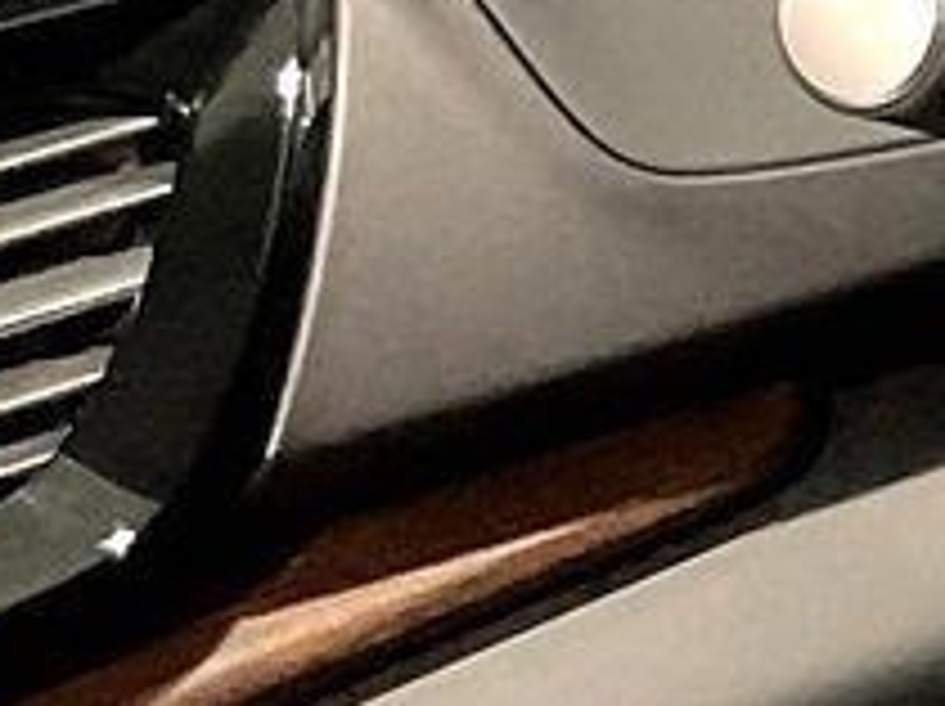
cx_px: 2313
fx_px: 6026
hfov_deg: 8.2
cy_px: 292
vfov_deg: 6.7
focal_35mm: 221
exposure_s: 1/20
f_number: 1.8
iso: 500
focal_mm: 3
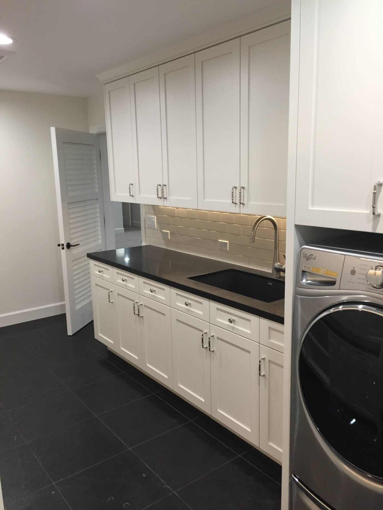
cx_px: 192
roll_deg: +1.7
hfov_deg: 48.2
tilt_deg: -11.4
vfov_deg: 61.7
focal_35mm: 29
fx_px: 428
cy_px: 255
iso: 50
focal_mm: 4.15
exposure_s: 1/30
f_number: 2.2
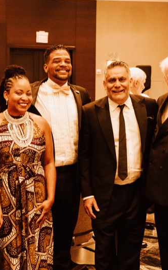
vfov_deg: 31.5
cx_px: 47
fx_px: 477
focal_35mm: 65
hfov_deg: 19.9
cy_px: 135
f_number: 3.2
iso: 6400
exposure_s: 1/100
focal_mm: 28
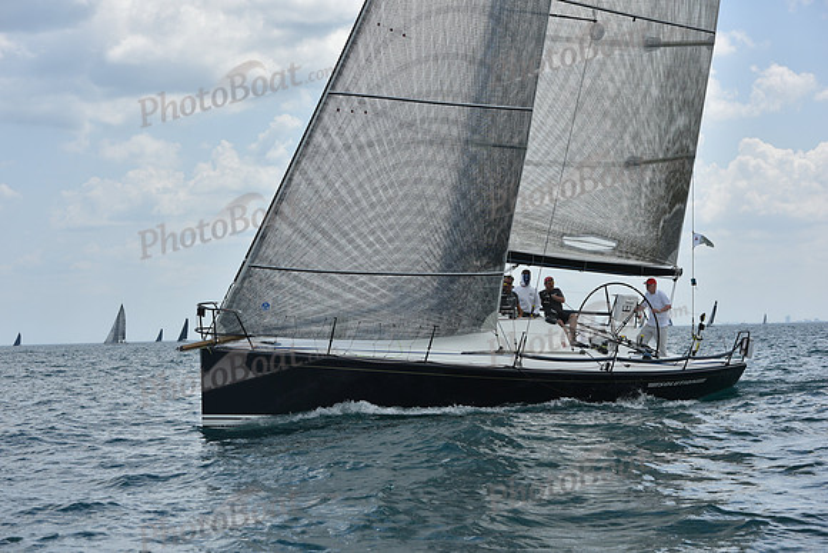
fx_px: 1610
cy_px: 276
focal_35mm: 70
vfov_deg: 19.5
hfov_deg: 28.8
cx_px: 414
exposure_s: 1/1250
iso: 250
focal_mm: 70
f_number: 7.1
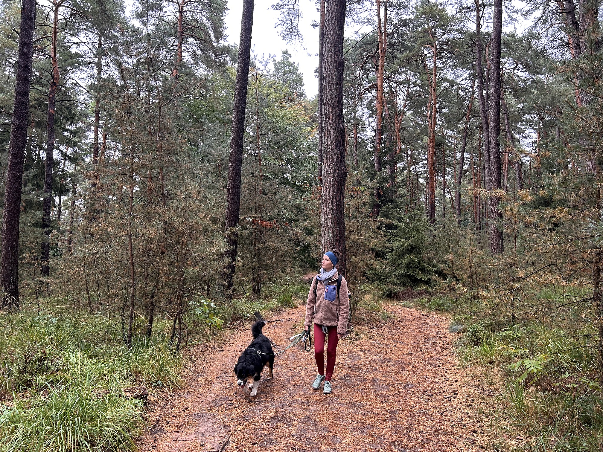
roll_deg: -1.2
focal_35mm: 26
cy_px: 226
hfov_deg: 67.3
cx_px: 302
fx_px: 453
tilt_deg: +0.0
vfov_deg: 53.1
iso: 125
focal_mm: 5.7
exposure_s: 1/121
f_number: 1.5
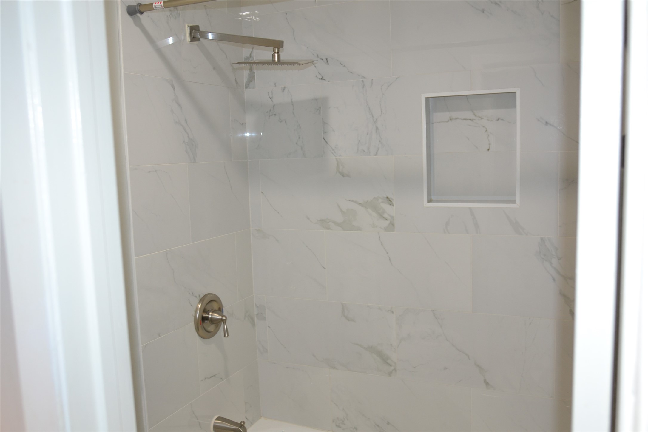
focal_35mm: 30
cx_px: 324
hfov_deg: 61.9
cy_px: 216
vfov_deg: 43.6
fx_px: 540
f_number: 3.2
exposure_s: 1/60
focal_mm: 20
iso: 400
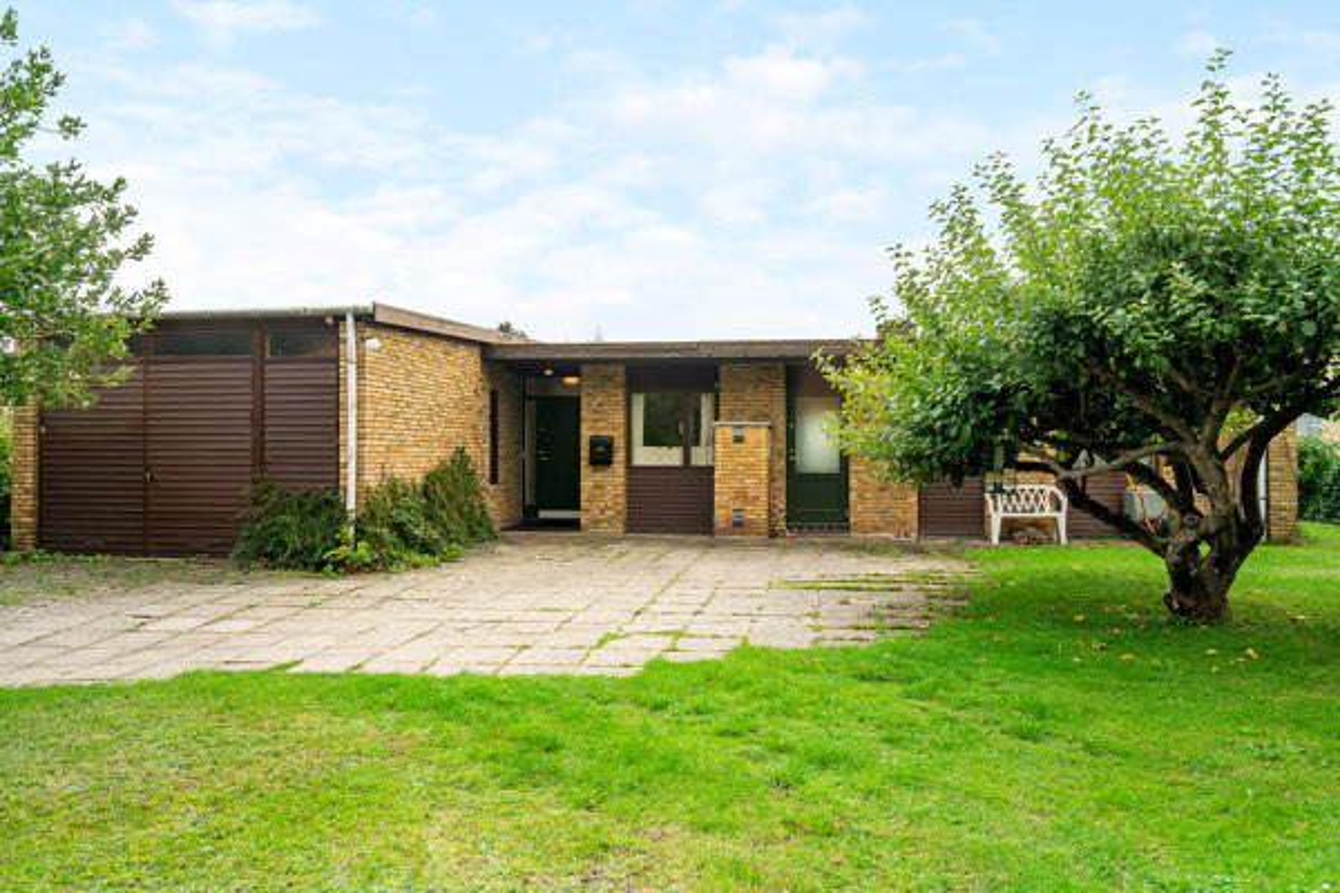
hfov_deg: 70.4
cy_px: 446
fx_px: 949
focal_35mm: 26
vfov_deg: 50.4
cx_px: 670
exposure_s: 1/13
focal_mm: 17
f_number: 8
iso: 200
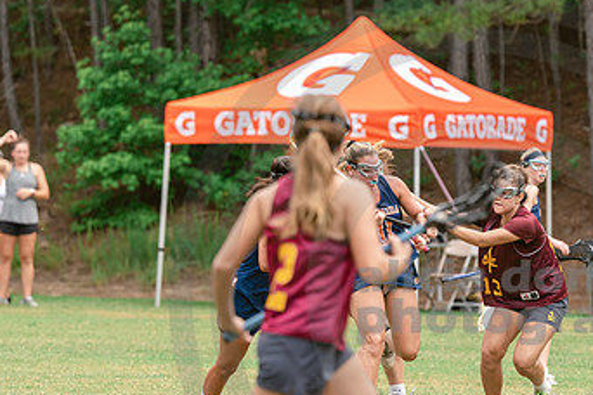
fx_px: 7017
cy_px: 274
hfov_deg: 4.8
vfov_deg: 3.2
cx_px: 348
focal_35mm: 426
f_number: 4
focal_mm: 200
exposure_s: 1/1000
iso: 250
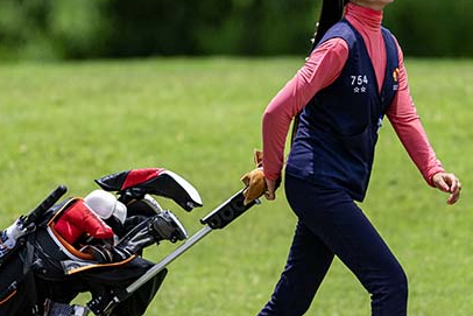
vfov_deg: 1.5
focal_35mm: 946
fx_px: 12433
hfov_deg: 2.2
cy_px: 189
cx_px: 212
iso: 400
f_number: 3.2
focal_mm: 400
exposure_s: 1/6400
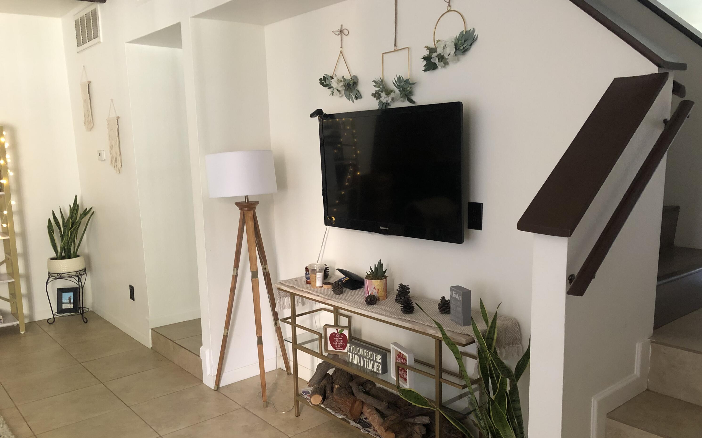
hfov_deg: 62.9
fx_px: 574
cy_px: 251
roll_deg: +1.3
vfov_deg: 41.7
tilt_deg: -10.1
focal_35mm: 30
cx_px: 354
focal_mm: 3.99
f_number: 1.8
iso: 100
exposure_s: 1/11
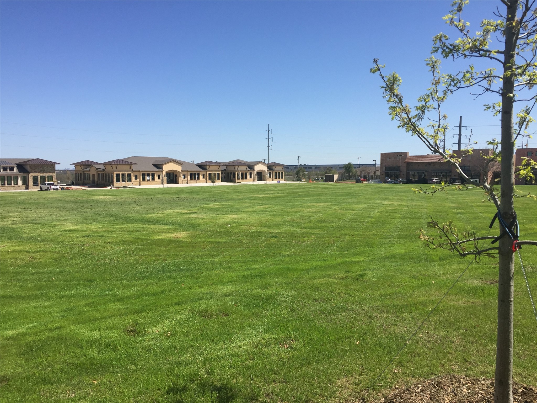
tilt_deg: -2.7
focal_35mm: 29
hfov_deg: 61.7
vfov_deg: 48.2
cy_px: 202
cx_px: 268
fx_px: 450
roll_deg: -1.3
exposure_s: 1/2198
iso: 32
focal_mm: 4.15
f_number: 2.2
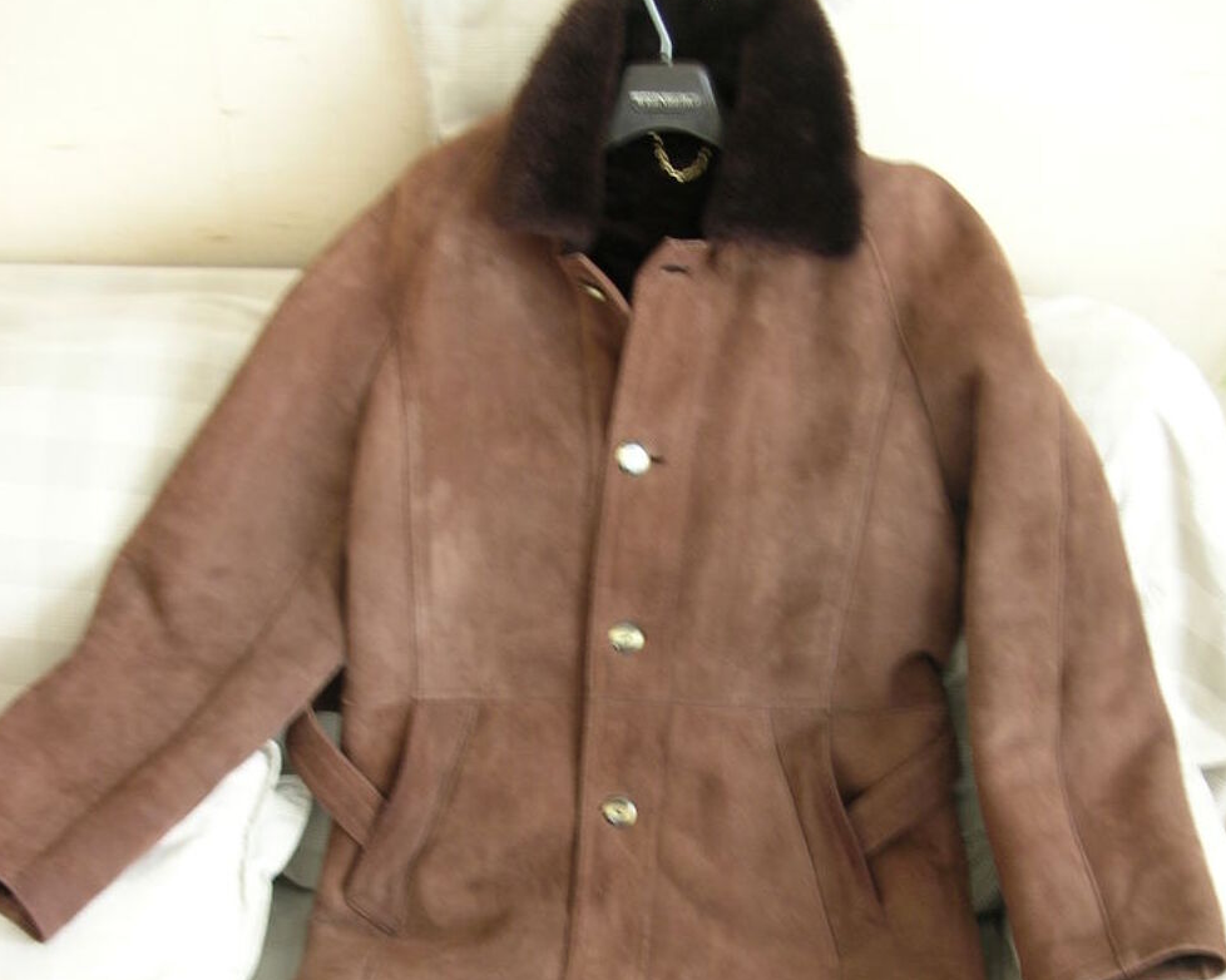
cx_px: 623
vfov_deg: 30.7
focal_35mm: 48
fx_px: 1741
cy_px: 781
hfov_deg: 38.8
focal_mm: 6
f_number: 2.7
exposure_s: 1/9.4
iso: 50
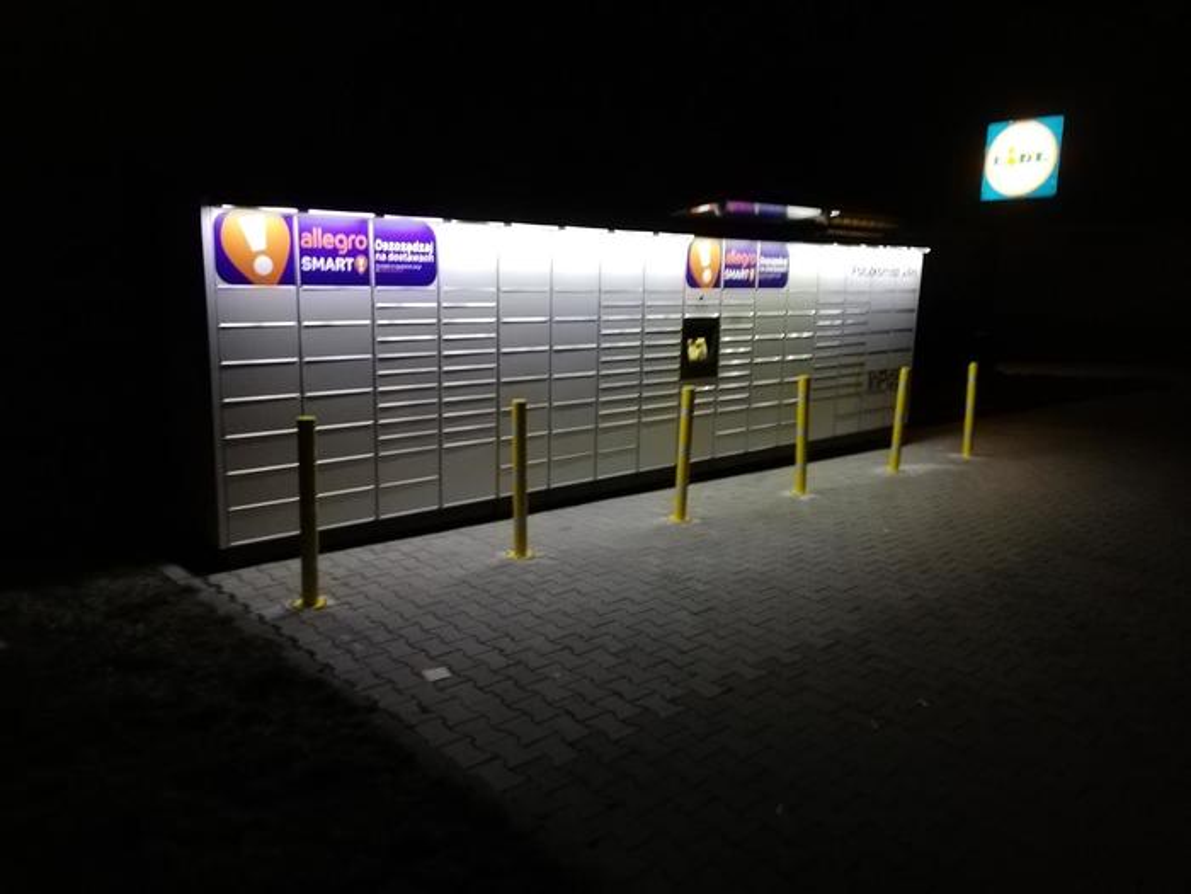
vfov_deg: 53.1
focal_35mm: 26
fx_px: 895
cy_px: 447
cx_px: 596
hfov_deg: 67.3
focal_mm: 3.81
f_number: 2.2
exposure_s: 1/20
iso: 640
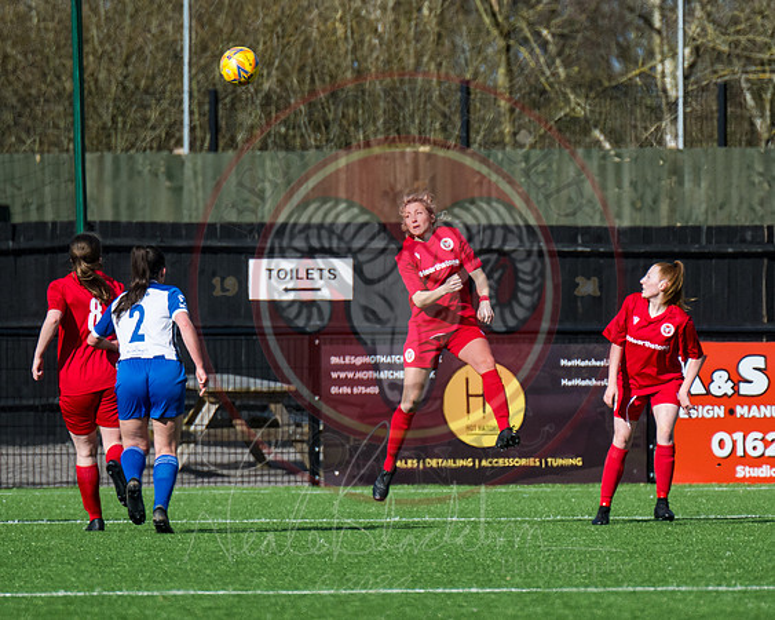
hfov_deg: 2.8
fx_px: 15693
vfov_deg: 2.3
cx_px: 494
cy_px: 284
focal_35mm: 684
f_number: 4
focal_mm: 280
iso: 200
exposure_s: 1/4000
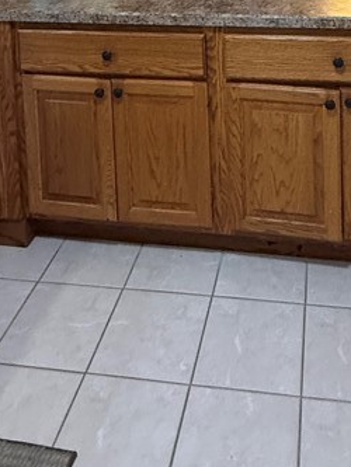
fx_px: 581
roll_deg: +1.8
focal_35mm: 43
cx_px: 240
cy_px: -135
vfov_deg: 33.0
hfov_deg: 33.3
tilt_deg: -3.4
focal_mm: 2.22
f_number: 2.2
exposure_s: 1/60
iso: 500
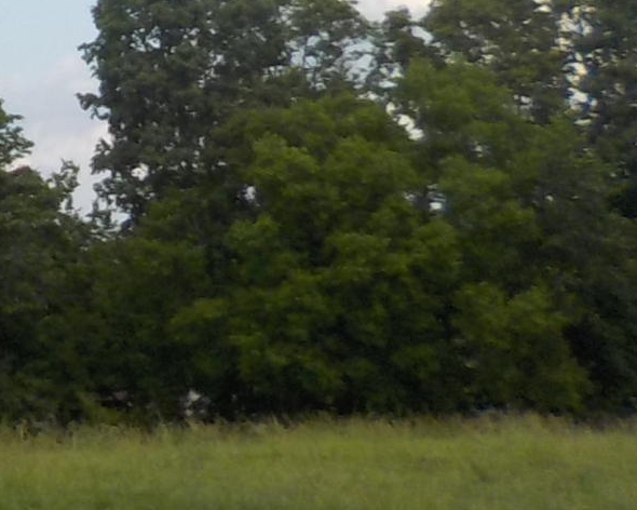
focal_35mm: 149
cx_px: -855
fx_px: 2809
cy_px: -477
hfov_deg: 11.0
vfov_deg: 9.7
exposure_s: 1/1000
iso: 125
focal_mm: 4.1
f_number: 3.3
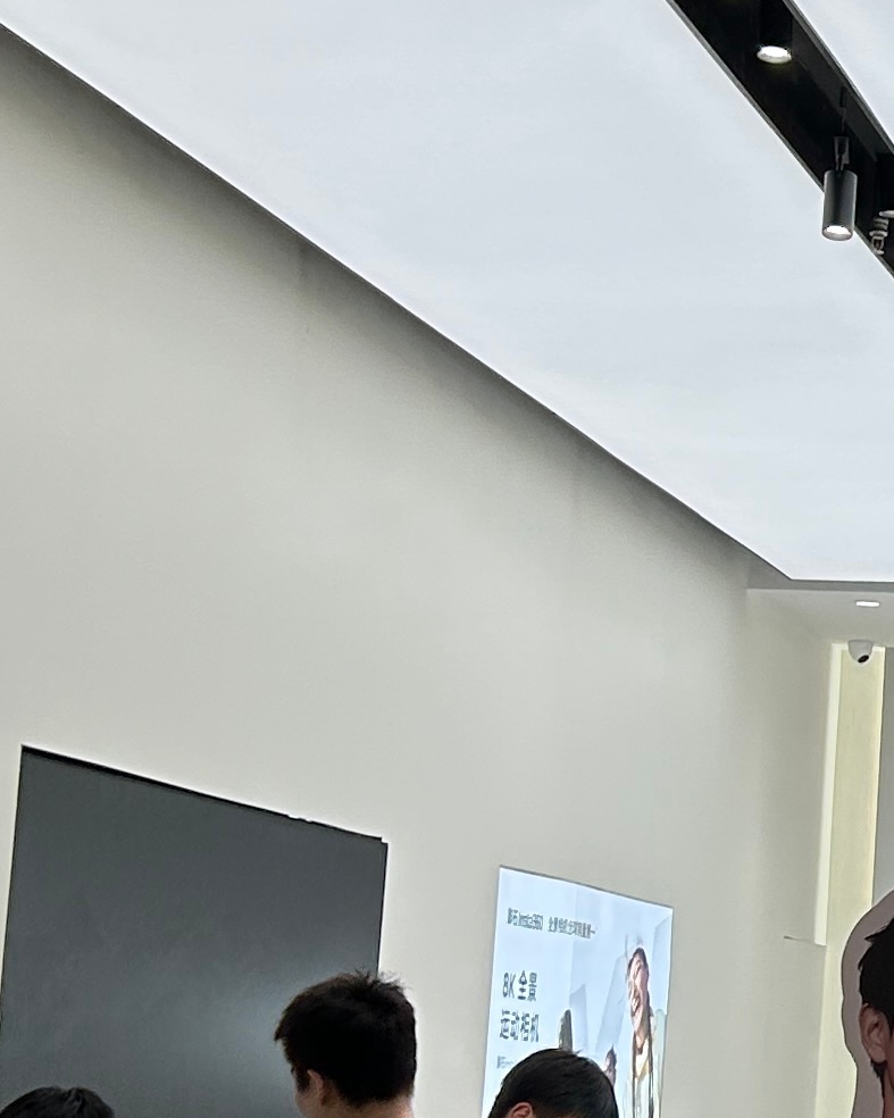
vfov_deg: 18.5
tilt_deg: +7.9
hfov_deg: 13.3
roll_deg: -1.8
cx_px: 1609
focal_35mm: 104
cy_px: 607
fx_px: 3440
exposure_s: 1/252
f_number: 1.5
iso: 40
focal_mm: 5.7
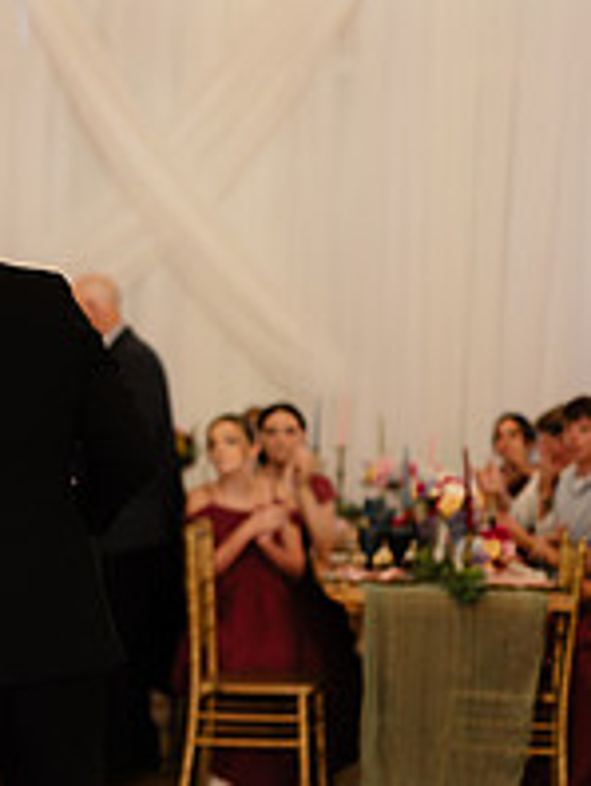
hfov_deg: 13.4
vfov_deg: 17.8
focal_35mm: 109
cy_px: 667
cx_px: 18
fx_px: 2476
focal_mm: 50
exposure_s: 1/200
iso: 800
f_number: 1.8
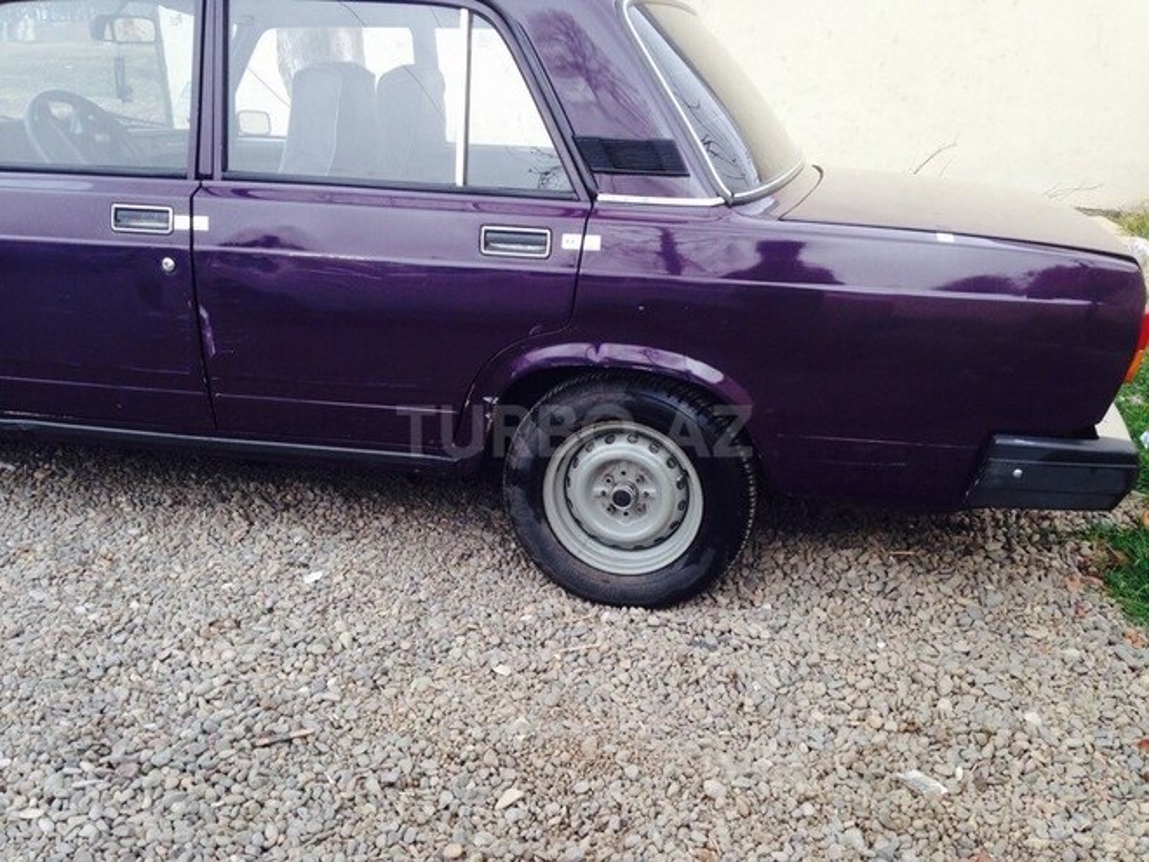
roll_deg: -2.8
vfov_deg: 42.9
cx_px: 574
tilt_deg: -16.6
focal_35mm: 33
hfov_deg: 55.4
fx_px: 1095
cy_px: 431
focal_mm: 4.12
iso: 80
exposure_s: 1/120
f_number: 2.4
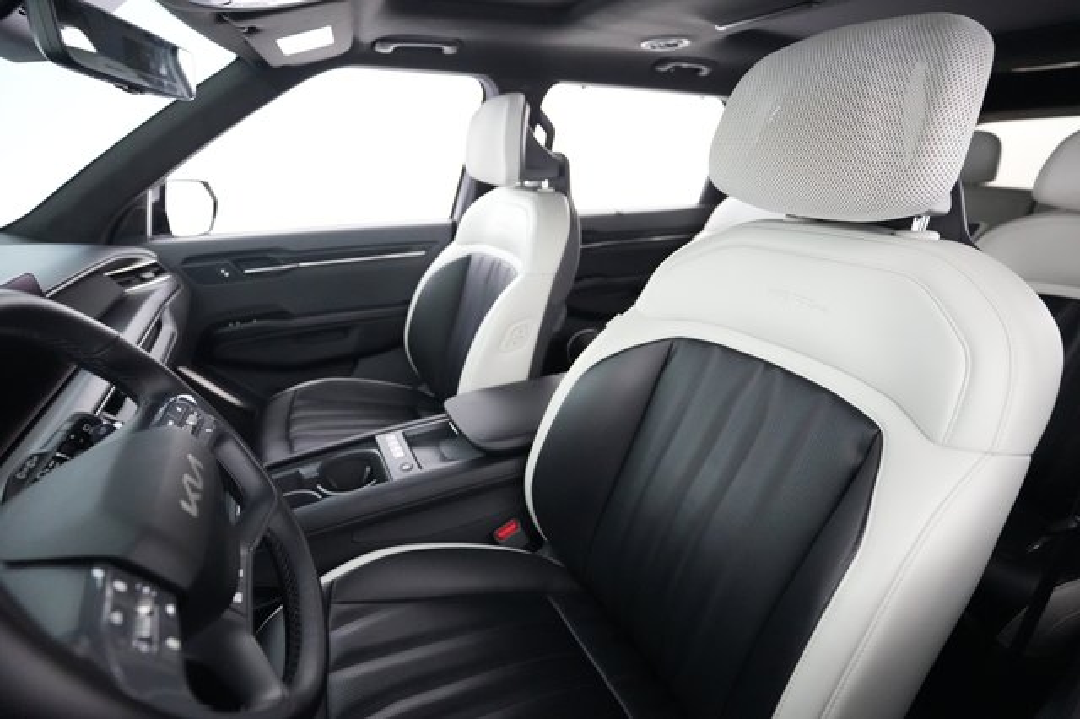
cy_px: 360
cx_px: 540
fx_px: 510
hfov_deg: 93.3
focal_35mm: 17
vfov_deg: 70.4
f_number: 2.8
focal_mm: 17
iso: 12800
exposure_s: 1/80
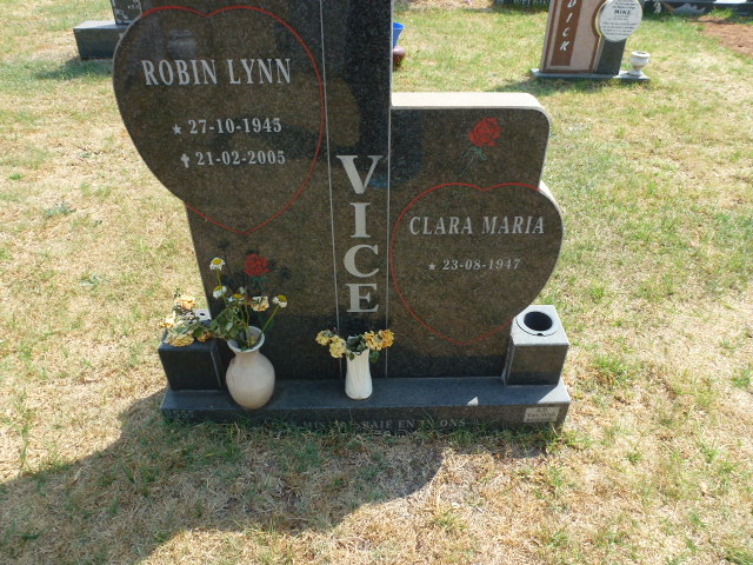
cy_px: 282
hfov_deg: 71.6
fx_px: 522
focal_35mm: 24
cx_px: 376
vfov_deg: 56.8
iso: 100
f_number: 4
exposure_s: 1/320
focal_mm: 4.3
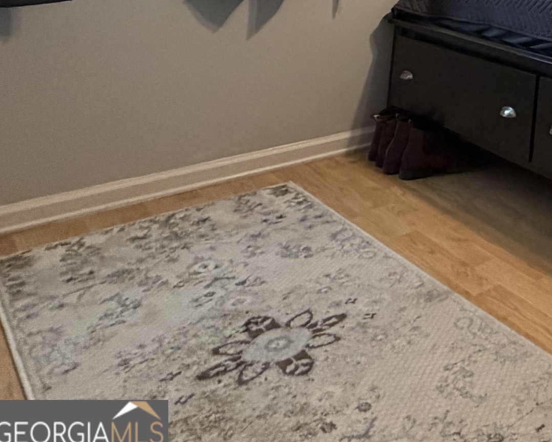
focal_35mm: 39
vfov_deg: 30.3
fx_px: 637
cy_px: -132
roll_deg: -1.8
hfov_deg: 31.1
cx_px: 779
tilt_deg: +4.8
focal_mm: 2.22
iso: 250
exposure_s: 1/60
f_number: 2.2
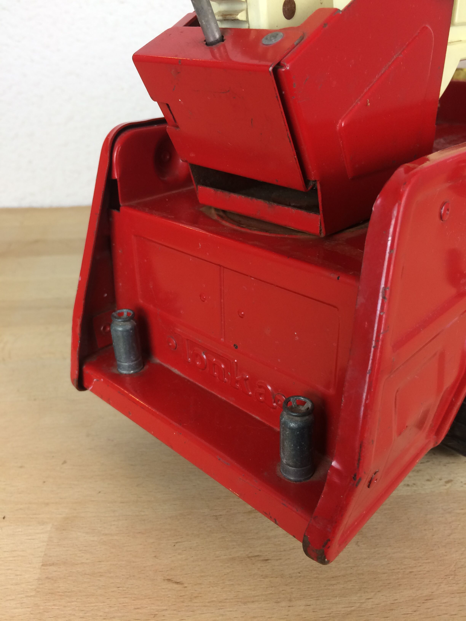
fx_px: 521
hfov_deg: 48.2
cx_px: 233
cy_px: 310
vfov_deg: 61.7
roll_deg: +1.2
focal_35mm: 29
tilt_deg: -29.4
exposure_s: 1/33
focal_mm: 4.15
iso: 40
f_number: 2.2
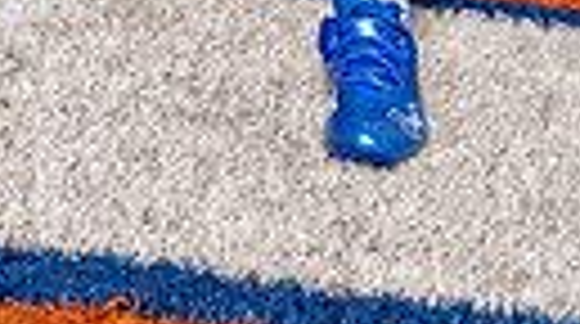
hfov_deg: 14.3
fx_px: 2303
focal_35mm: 150
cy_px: -616
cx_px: 207
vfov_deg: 7.2
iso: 100
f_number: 5.6
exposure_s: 1/250
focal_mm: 41
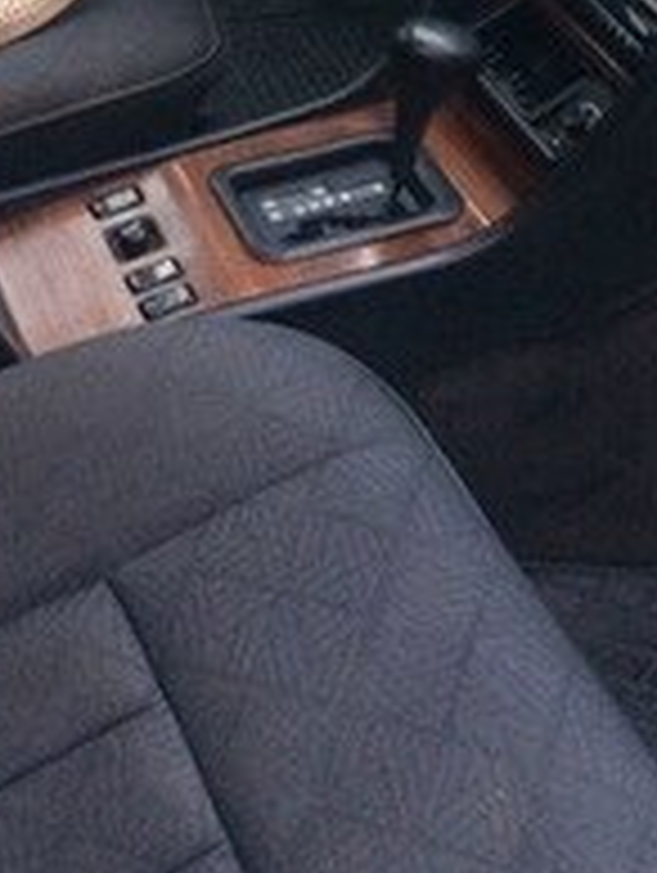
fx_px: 1869
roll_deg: -5.4
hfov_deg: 19.9
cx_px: 342
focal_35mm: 74
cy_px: -153
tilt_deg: -30.3
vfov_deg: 24.1
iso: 320
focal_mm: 4.15
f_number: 2.2
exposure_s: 1/33
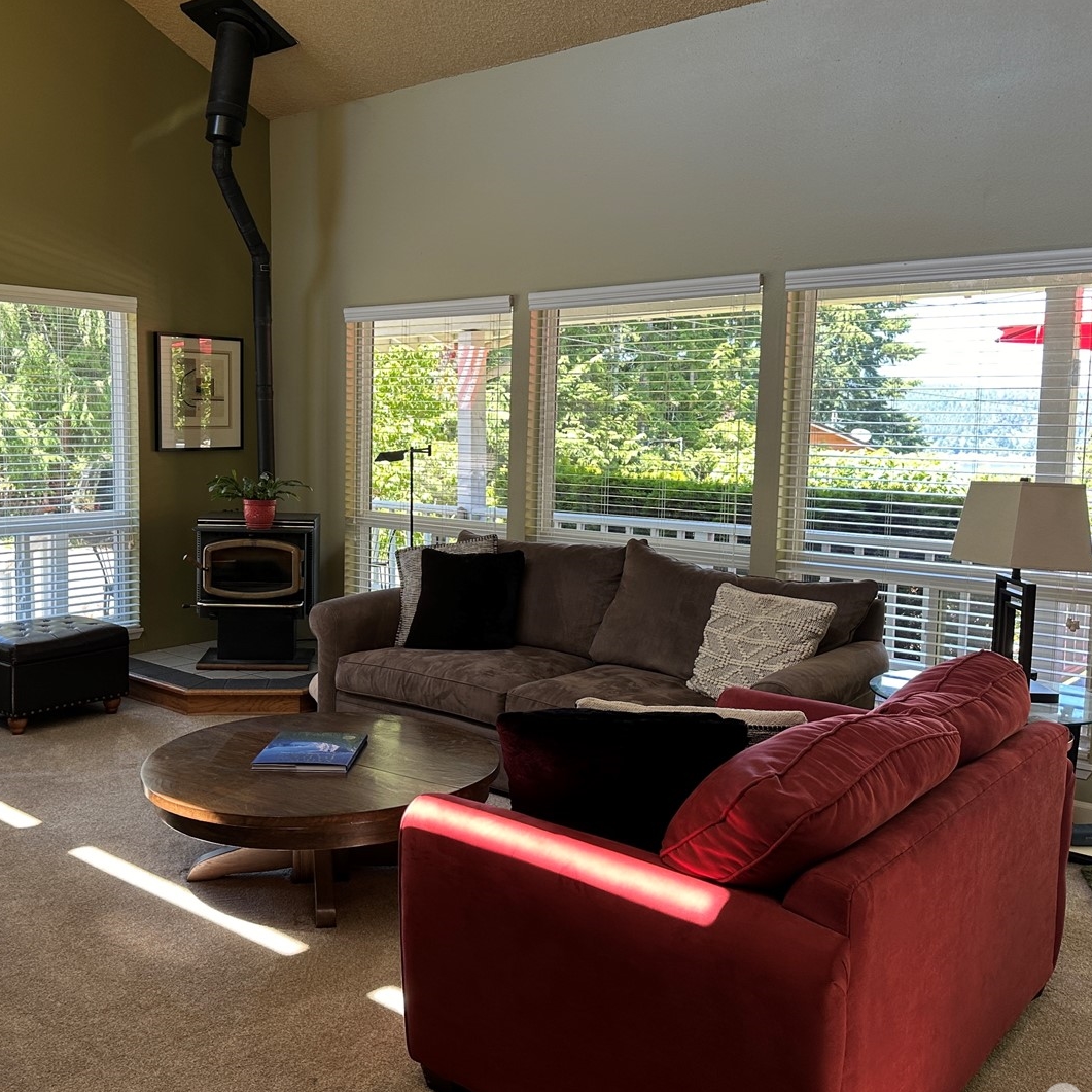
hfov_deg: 50.7
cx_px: 422
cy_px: 534
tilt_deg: -4.3
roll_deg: -0.6
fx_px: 1142
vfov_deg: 51.1
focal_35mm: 32
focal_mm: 6.86
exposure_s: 1/121
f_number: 1.78
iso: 100
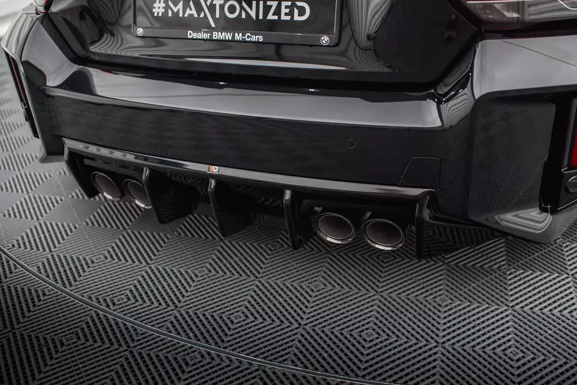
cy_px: 193
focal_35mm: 37
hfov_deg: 52.0
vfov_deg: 36.0
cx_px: 297
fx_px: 591
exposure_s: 1/100
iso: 500
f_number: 2.5
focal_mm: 35
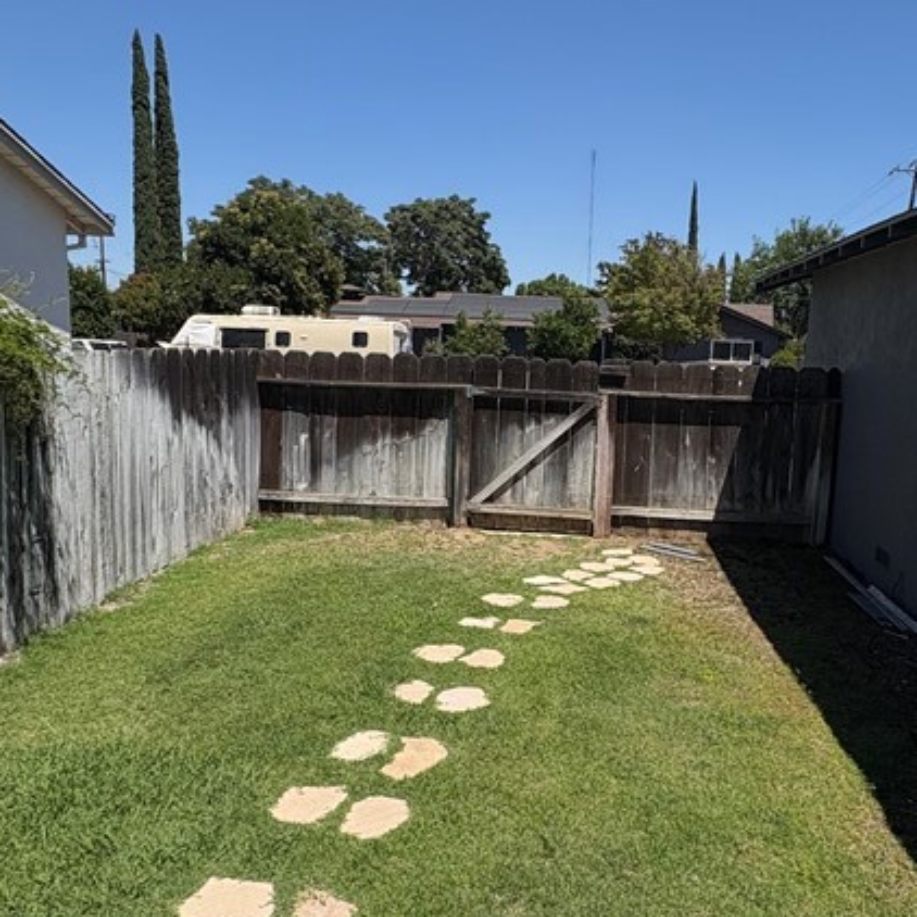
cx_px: 535
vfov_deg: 54.0
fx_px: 899
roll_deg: -2.9
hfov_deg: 53.8
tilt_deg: -8.3
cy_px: 491
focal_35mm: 30
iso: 50
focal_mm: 2.22
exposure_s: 1/3390
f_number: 2.2
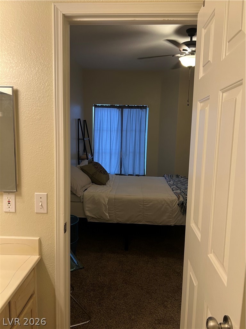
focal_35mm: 26
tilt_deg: -6.7
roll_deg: -1.1
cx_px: 123
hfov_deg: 53.1
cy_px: 164
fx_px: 246
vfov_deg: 67.3
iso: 100
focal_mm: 5.7
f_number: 1.5
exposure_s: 1/60
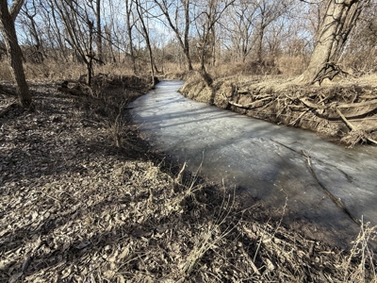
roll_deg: +2.0
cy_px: 142
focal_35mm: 14
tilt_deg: -26.2
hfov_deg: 102.1
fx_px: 152
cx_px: 188
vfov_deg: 85.7
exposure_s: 1/439
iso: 50
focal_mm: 2.22
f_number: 2.2
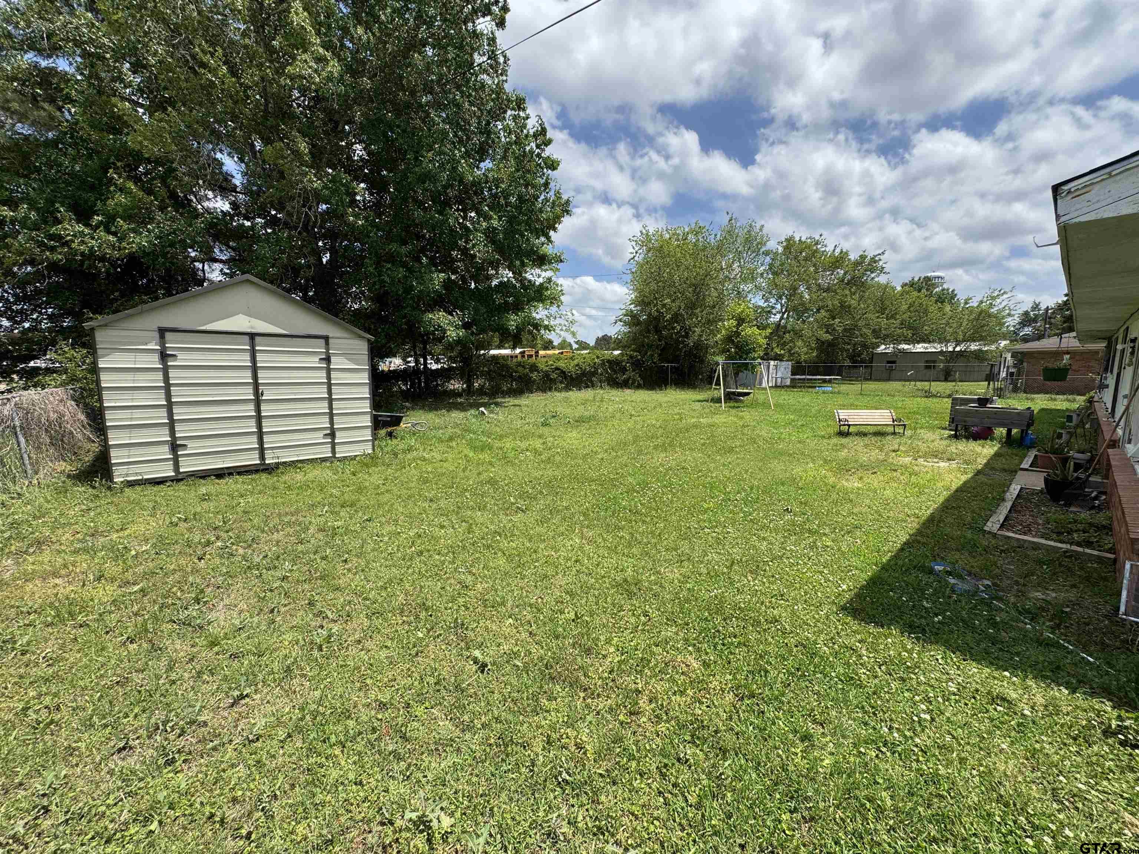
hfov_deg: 102.1
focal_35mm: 14
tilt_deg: -8.4
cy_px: 427
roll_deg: +0.2
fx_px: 461
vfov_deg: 85.7
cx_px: 570
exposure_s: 1/1477
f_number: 2.2
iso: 40
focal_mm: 2.22
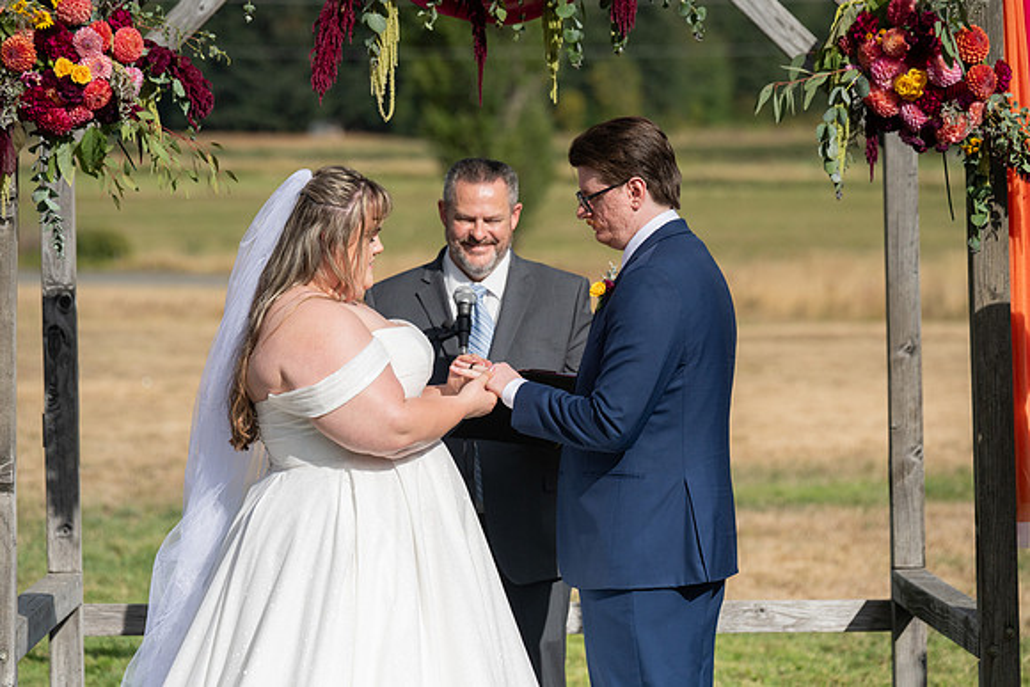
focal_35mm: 150
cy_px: 344
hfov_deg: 13.7
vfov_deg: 9.2
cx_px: 515
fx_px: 4292
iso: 400
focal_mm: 150
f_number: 4.5
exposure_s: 1/8000
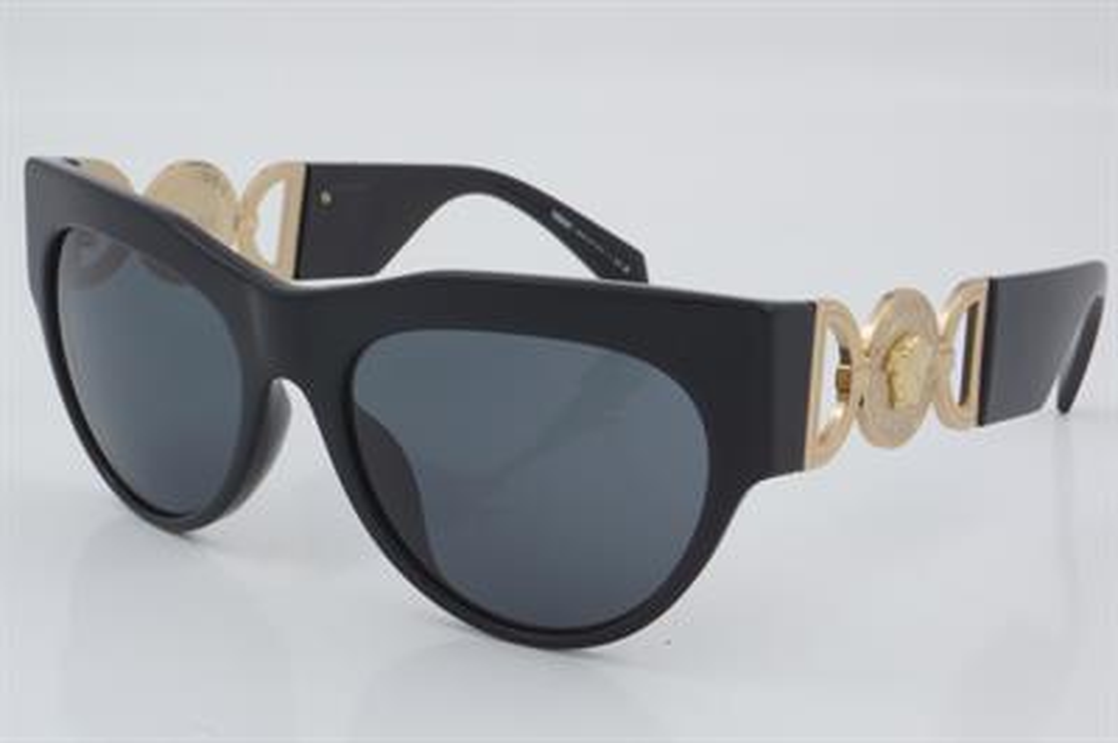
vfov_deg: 18.2
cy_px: 372
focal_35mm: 75
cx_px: 559
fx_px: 2327
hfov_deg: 27.0
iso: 100
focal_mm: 50
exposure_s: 1/3
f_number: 32
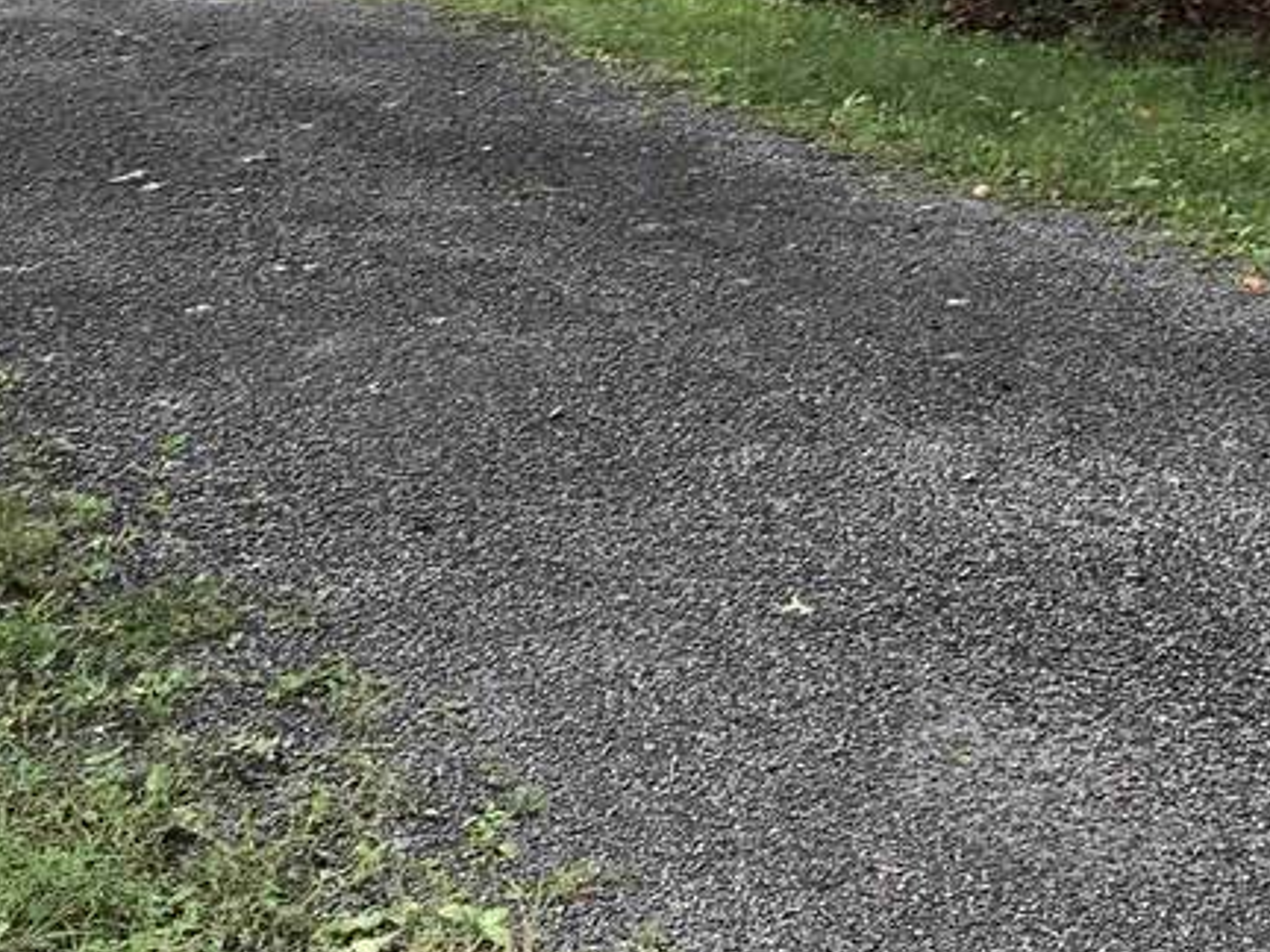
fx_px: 3045
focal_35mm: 83
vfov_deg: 16.8
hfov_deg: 23.5
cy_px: -270
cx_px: 735
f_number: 1.8
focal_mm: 3.99
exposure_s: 1/128
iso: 20
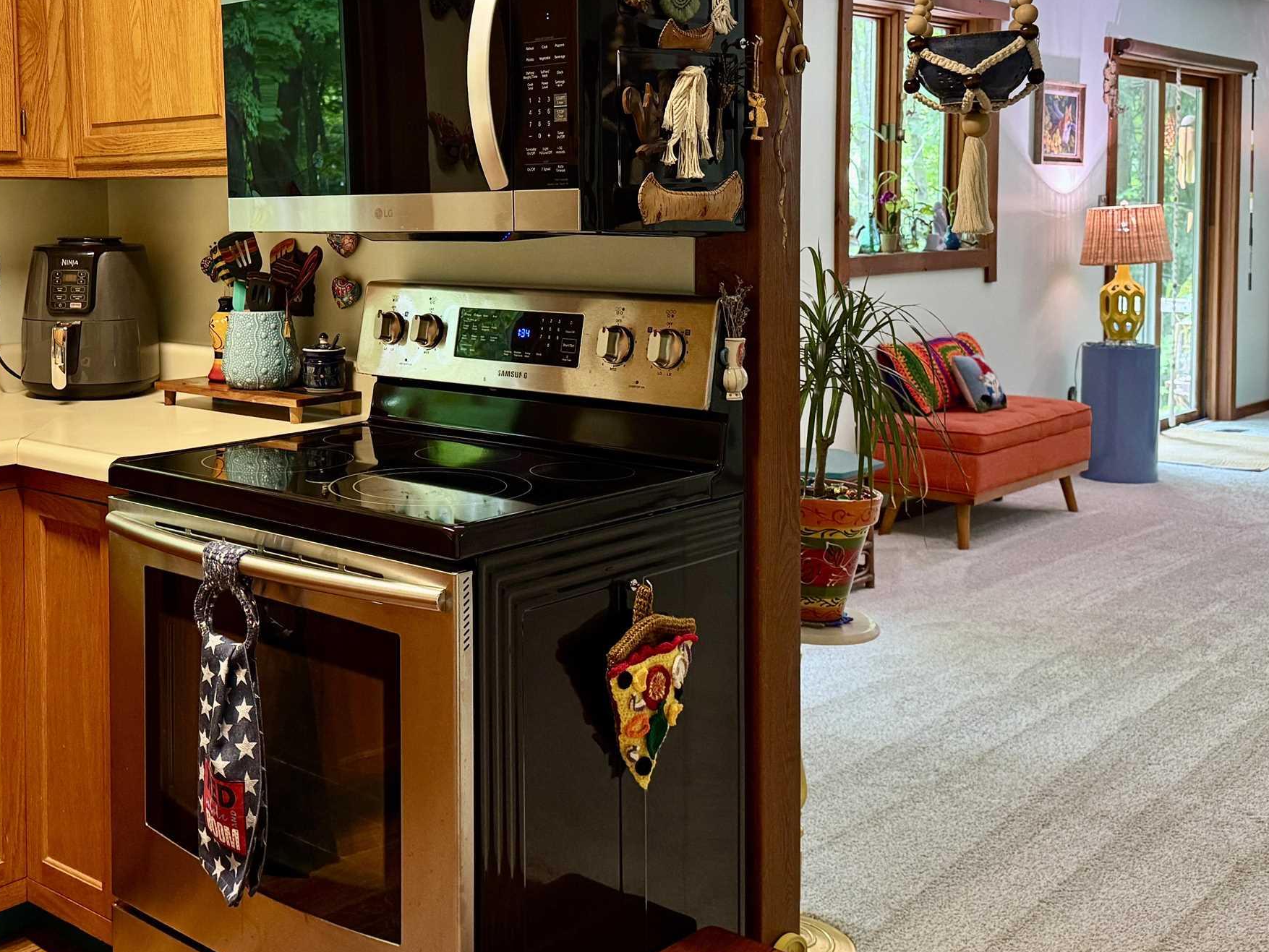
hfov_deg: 43.9
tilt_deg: -4.3
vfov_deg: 34.0
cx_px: 383
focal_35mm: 42
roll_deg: +0.4
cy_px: 298
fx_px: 1540
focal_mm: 6.76
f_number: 1.78
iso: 320
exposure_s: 1/60
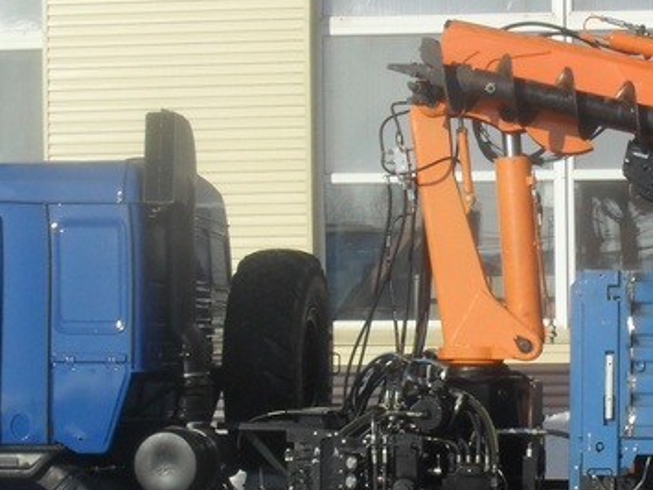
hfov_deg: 19.0
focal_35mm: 101
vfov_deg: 14.6
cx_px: 629
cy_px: 330
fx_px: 1905
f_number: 8.4
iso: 100
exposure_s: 1/350
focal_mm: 6.3
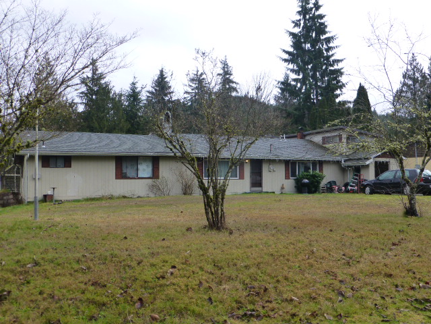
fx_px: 423
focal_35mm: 34
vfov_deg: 41.8
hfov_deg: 54.0
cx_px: 216
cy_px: 162
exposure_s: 1/250
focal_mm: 6.1
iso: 160
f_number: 3.7
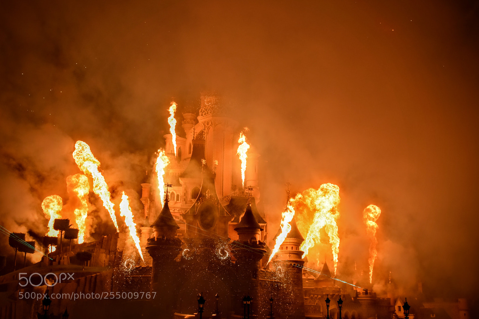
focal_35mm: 40
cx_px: 240
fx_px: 539
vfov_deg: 33.0
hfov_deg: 47.9
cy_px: 160
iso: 800
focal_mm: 27
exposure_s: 1/320
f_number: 8
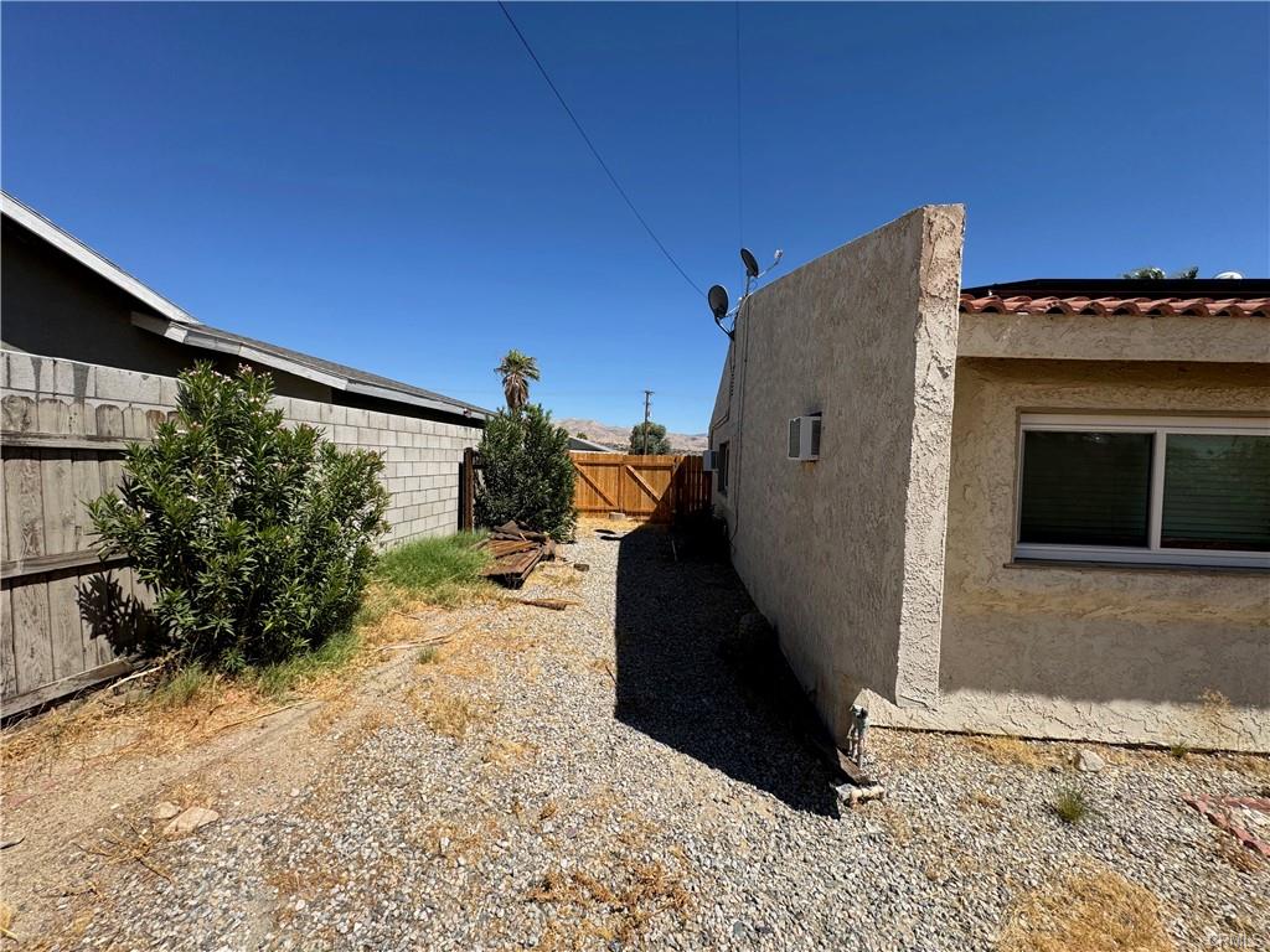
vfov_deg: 85.7
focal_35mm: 14
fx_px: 514
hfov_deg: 102.1
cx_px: 635
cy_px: 476
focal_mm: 2.22
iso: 50
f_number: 2.2
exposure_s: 1/2273
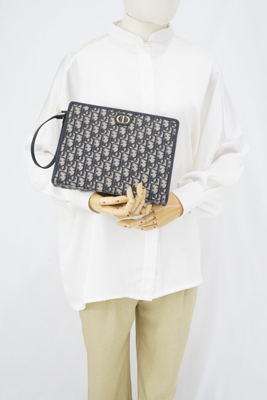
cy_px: 200
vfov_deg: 39.6
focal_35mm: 50
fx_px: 556
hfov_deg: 27.0
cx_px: 134
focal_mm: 50
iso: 640
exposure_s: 1/2
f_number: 10
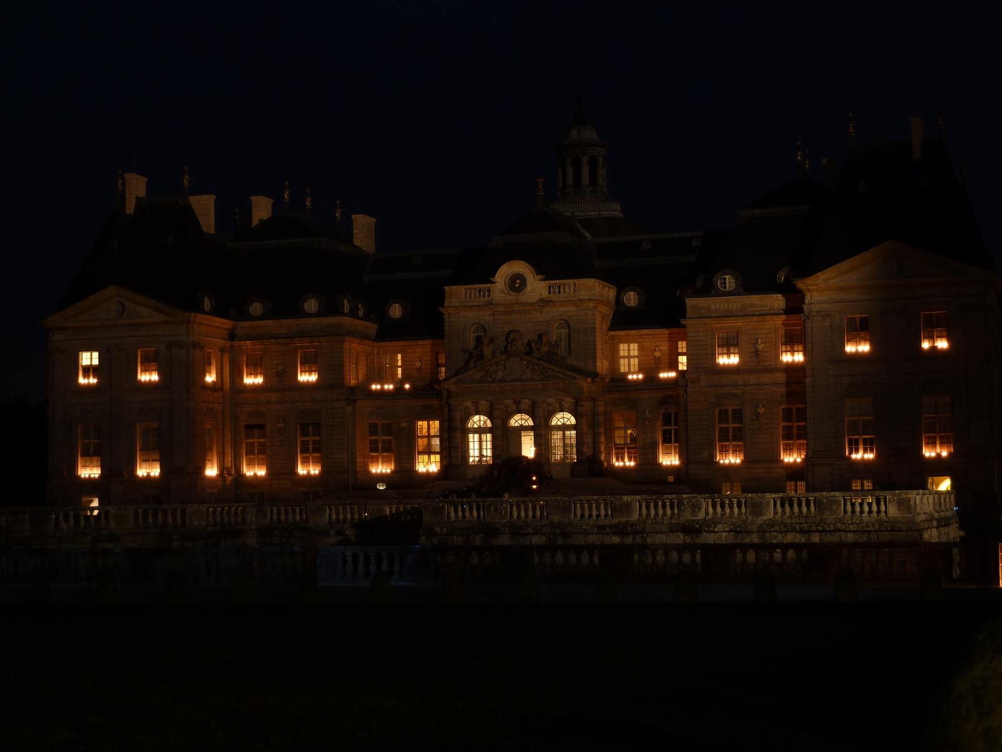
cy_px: 376
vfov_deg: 23.3
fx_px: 1824
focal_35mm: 63
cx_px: 501
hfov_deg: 30.7
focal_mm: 10.3
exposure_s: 15
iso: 80
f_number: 4
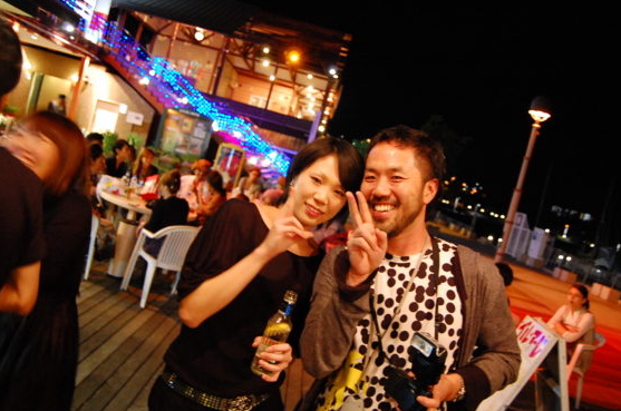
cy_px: 189
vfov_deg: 42.1
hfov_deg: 60.3
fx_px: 534
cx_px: 332
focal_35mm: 31
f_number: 3.5
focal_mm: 18
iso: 1600
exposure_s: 1/10
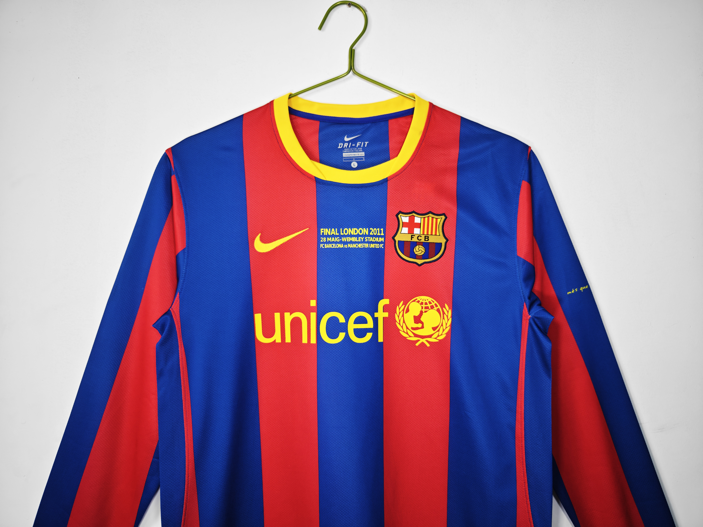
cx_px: 352
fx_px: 467
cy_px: 264
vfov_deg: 58.9
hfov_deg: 73.9
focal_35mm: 23
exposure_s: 1/120
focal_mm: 8.67
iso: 133
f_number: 1.75
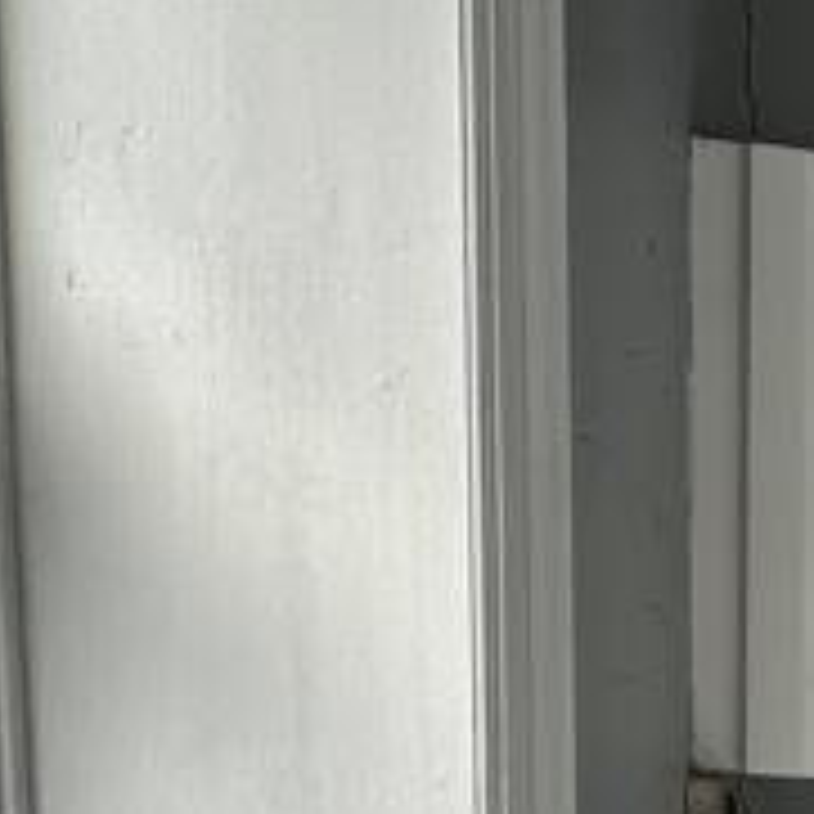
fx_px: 1862
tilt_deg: -6.0
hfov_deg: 18.7
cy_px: 1057
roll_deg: -3.4
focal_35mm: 70
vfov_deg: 22.1
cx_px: 1489
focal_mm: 2.22
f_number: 2.2
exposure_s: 1/226
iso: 40
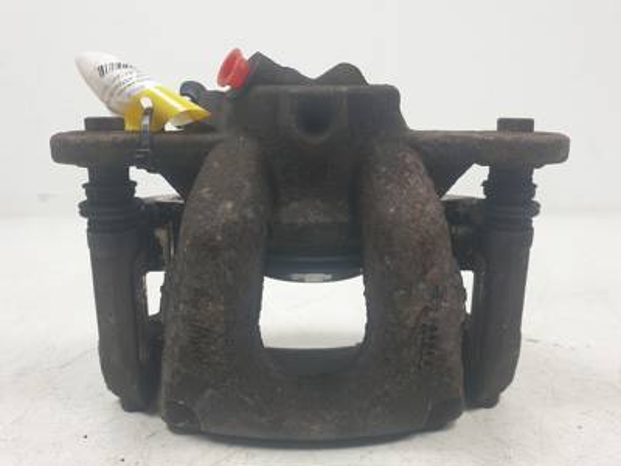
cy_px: 233
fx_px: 466
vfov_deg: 53.1
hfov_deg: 67.3
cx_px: 310
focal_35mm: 26
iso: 50
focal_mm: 4.3
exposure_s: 1/147
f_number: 2.4
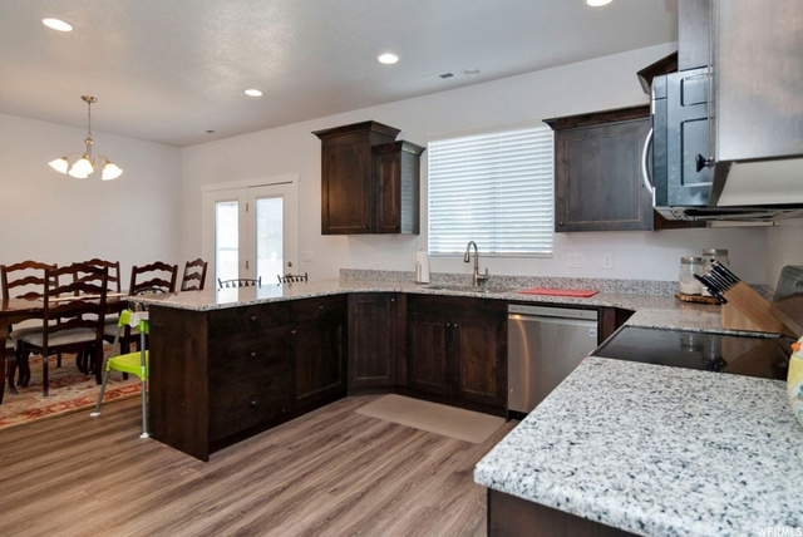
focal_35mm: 18
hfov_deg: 89.9
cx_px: 402
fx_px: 402
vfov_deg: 67.5
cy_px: 268
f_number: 5
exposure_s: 1/80
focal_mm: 12
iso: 200
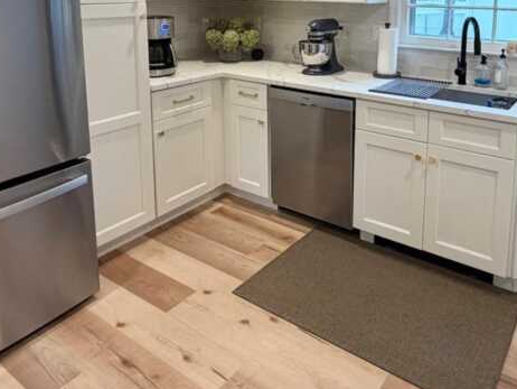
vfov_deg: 42.4
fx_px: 463
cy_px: 53
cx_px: 331
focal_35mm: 31
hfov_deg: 57.4
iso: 200
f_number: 2.2
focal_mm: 2.22
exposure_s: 1/120
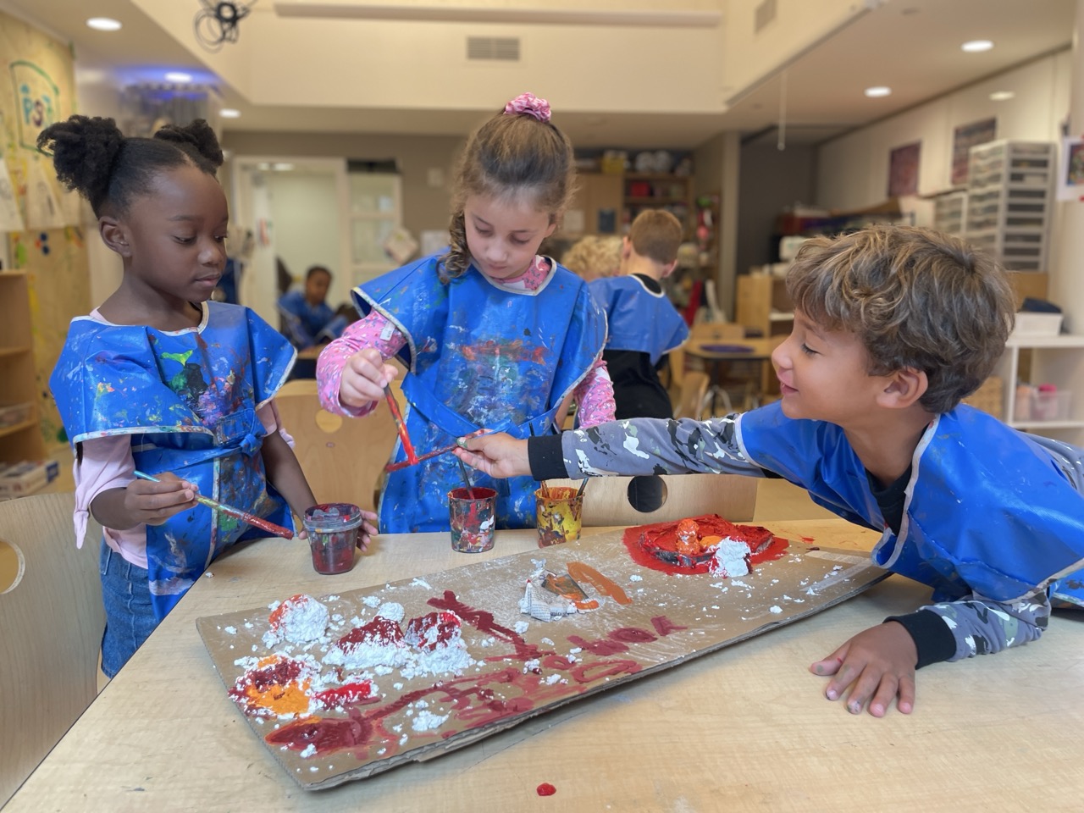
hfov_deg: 67.3
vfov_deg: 53.1
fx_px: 814
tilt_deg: -8.1
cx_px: 542
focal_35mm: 26
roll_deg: +0.8
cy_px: 406
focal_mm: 4.2
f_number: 1.6
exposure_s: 1/60
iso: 80
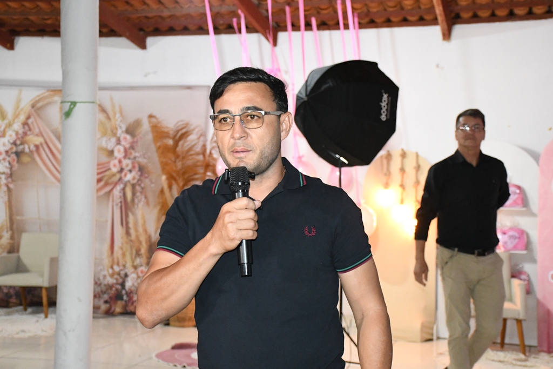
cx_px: 276
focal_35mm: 60
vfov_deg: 22.6
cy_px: 184
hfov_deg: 33.4
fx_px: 922
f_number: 5
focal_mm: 40
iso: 8000
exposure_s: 1/250
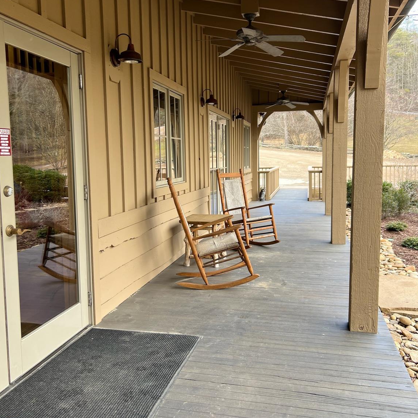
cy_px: 192
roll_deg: +1.3
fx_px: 424
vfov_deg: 52.5
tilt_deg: -6.3
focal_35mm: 31
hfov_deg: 52.5
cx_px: 210
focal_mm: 5.7
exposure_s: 1/121
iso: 50
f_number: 1.5
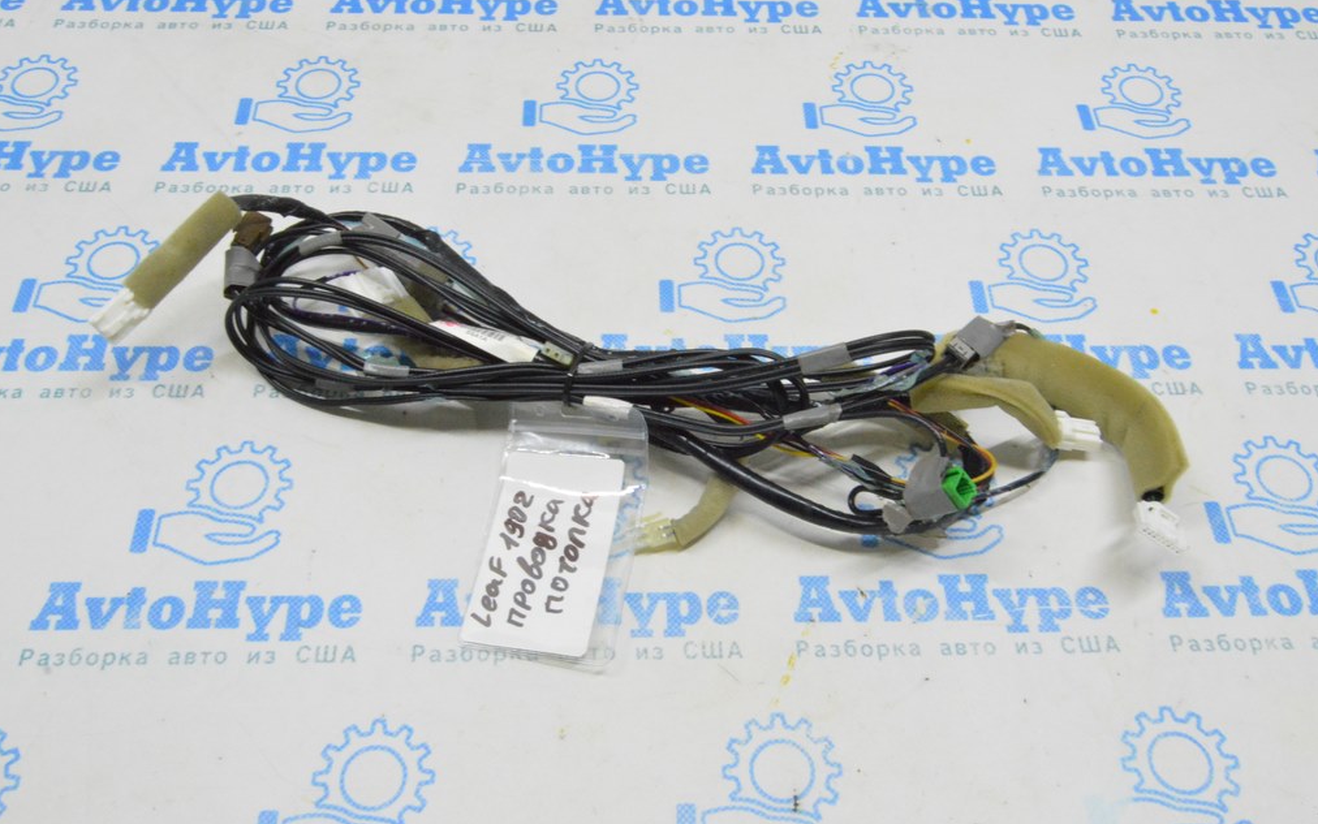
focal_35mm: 34
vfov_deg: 37.3
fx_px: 1222
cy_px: 395
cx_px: 655
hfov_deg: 56.7
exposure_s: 1/20
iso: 6400
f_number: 20
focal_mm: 22
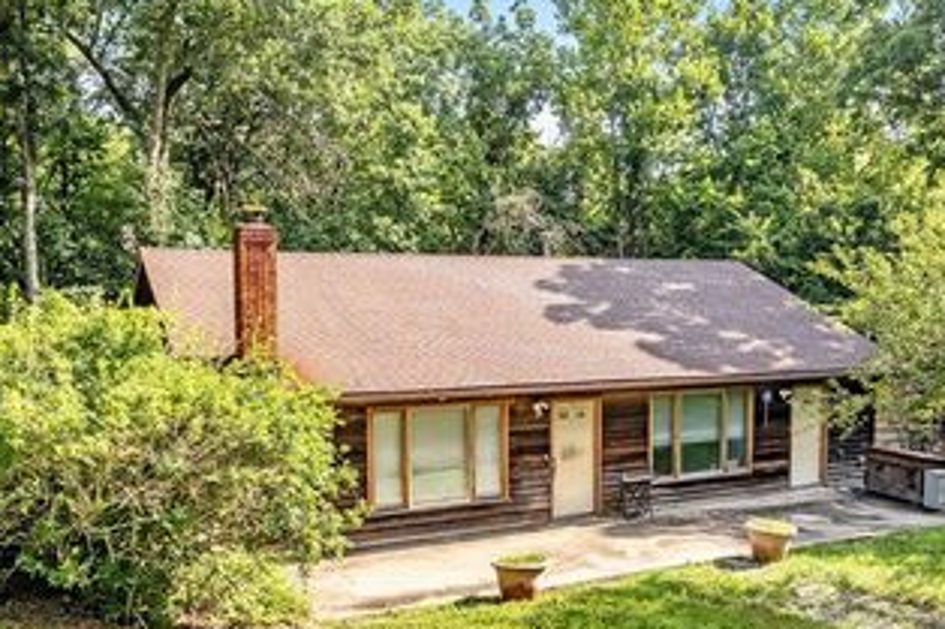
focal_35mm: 35
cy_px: 378
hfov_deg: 54.4
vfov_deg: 37.7
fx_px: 918
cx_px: 521
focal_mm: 8.38
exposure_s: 1/500
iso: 100
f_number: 2.8
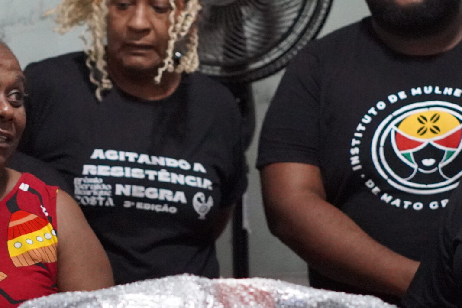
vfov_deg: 7.6
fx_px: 2309
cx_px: 97
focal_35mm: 180
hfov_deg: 11.4
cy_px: 160
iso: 6400
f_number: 2.2
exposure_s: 1/160
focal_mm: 50
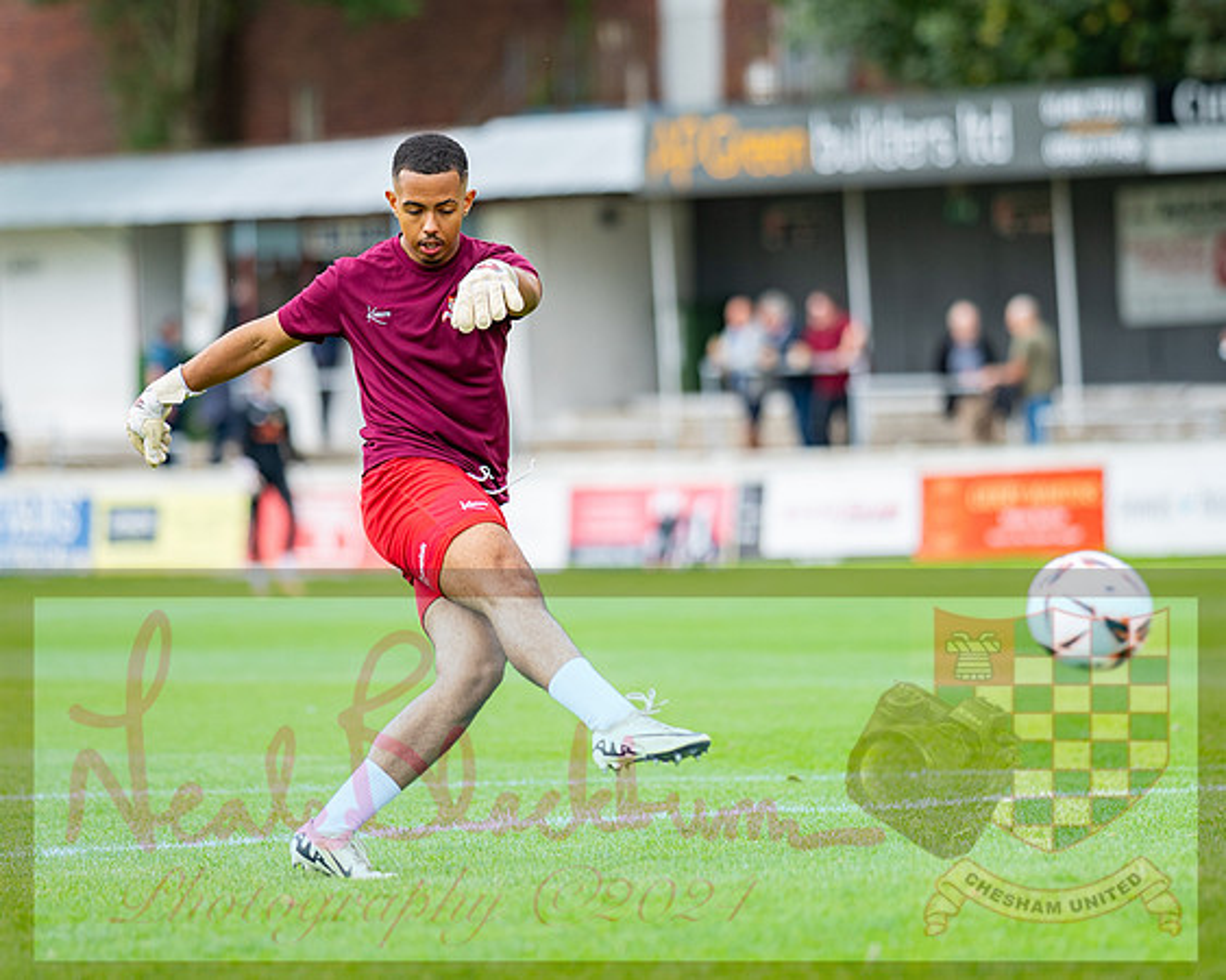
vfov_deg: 6.4
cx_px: 560
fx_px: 8765
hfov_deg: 8.0
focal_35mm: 242
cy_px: 473
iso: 160
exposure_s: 1/1200
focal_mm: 135
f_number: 1.8
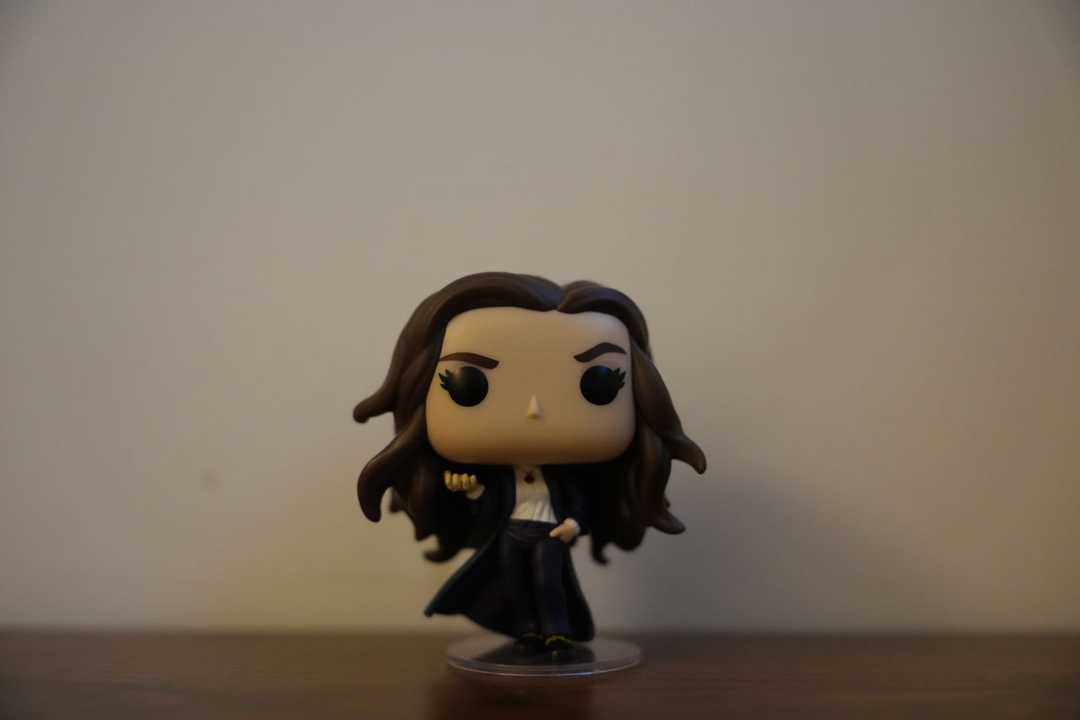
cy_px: 360
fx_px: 1110
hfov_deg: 51.9
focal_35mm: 37
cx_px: 540
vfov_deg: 35.9
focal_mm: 37
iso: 6400
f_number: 2
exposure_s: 1/640
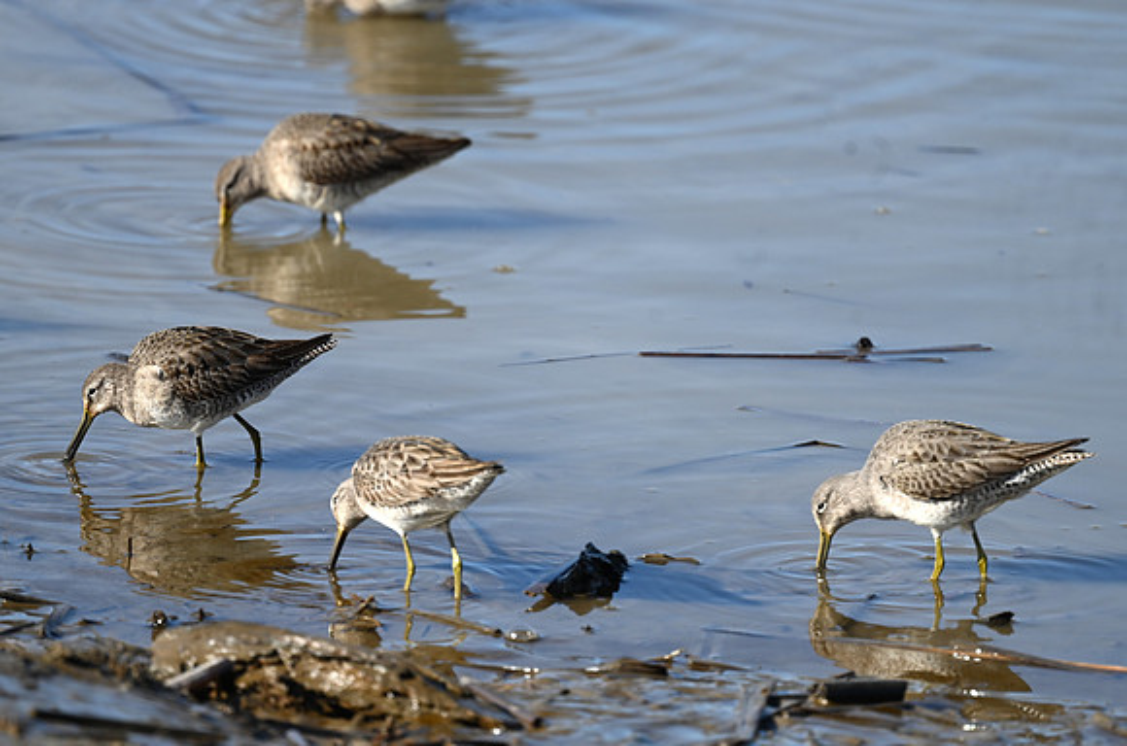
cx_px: 564
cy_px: 373
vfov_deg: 1.7
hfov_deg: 2.6
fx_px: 24989
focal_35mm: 800
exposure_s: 1/800
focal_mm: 800
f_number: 6.3
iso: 280
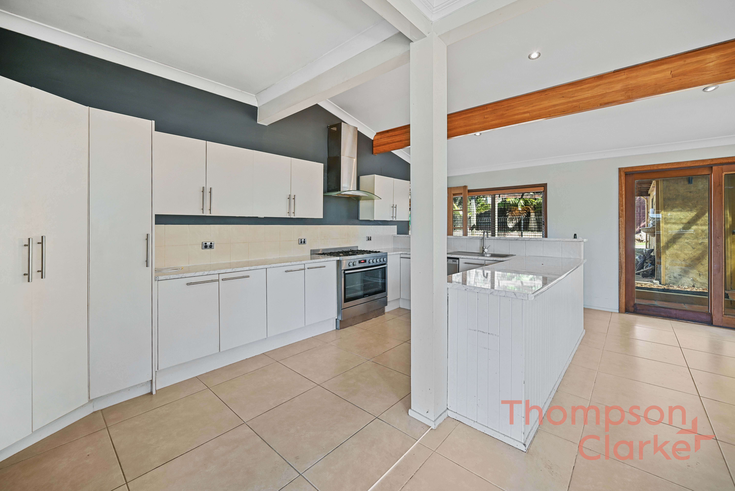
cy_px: 246
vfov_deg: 81.3
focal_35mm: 14
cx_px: 368
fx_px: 286
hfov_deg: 104.2
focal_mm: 14
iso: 100
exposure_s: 1/4
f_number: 4
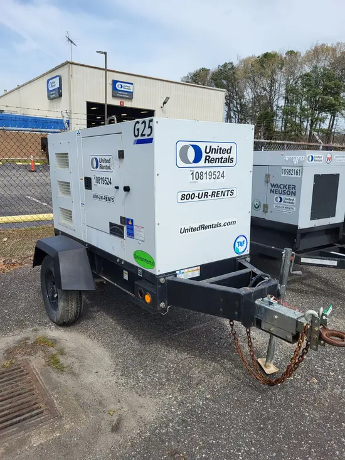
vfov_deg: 67.3
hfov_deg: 53.1
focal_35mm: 26
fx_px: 345
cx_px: 172
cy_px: 230
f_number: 1.8
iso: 40
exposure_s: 1/2186
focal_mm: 5.4
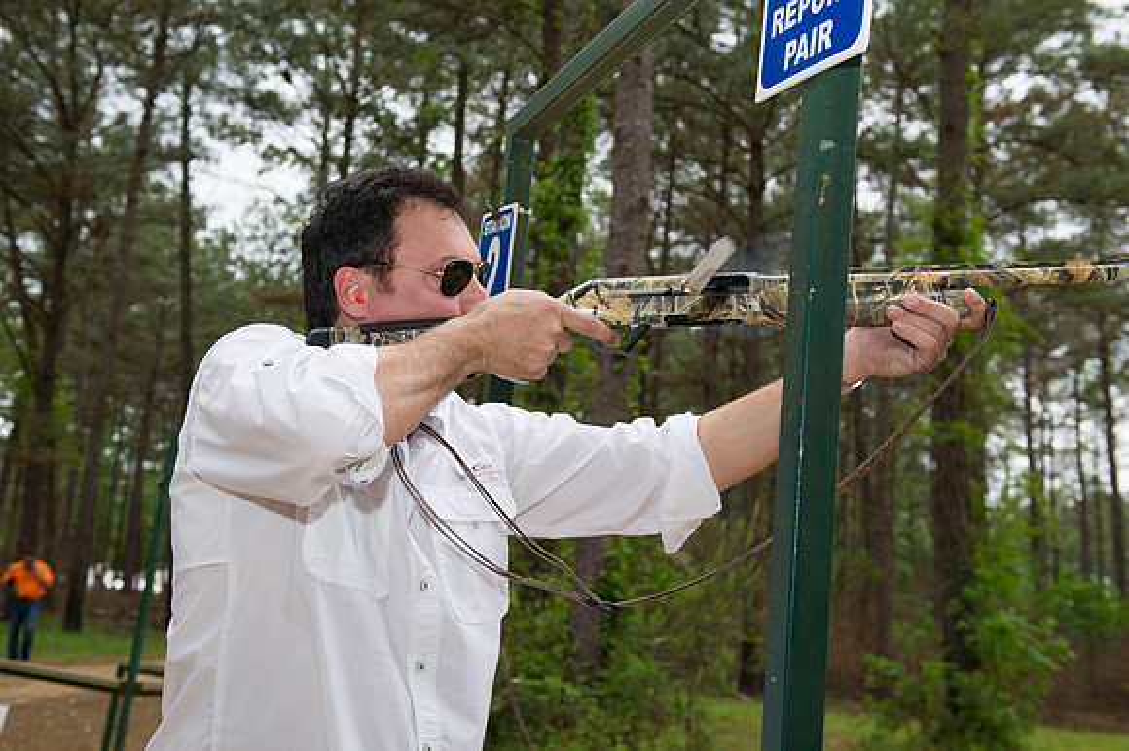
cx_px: 564
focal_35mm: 48
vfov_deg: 28.0
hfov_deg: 41.1
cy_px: 376
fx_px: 1504
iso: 200
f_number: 5.6
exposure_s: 1/250
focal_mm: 48
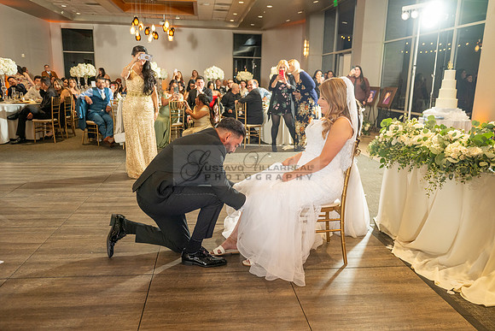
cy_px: 166
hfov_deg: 65.5
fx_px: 385
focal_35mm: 28
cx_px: 248
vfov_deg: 46.4
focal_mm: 28
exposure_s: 1/160
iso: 800
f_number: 3.5
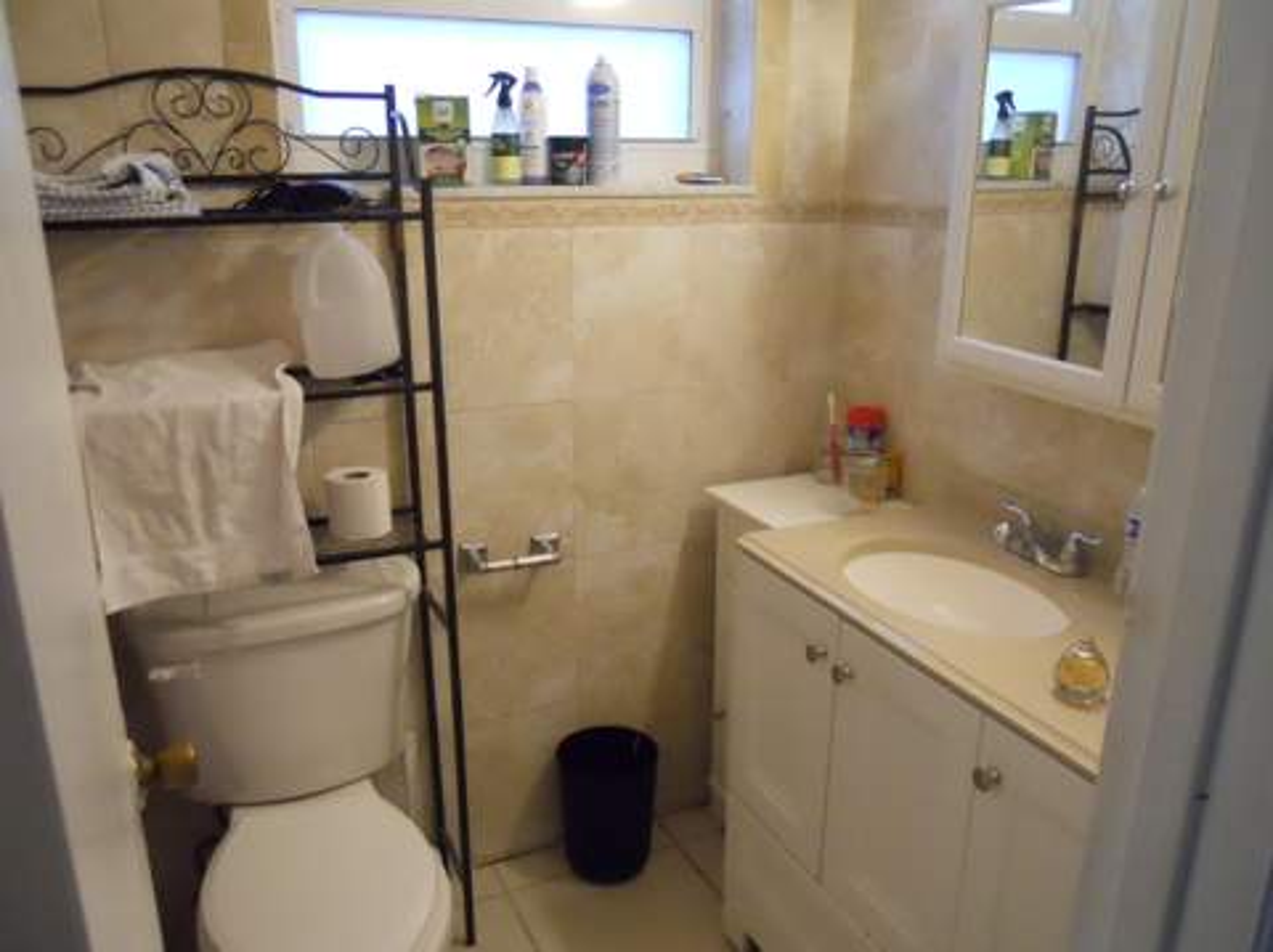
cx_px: 636
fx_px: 1029
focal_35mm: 28
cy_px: 476
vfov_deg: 49.7
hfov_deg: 63.5
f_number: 2.7
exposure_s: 1/125
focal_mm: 5
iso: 800
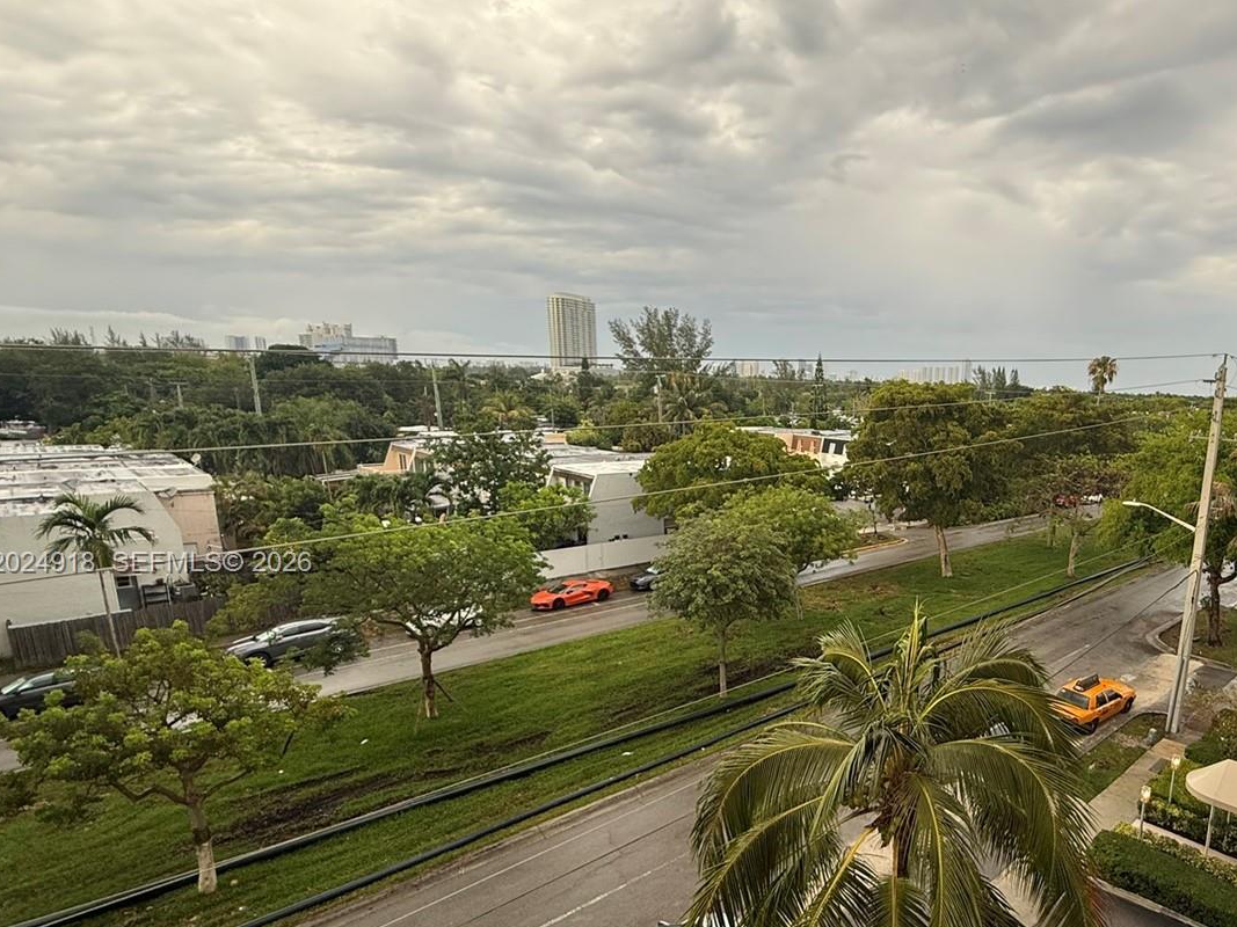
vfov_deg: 62.8
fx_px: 750
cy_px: 564
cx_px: 879
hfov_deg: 75.0
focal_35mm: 21
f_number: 2.2
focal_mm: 2.22
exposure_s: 1/99
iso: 80
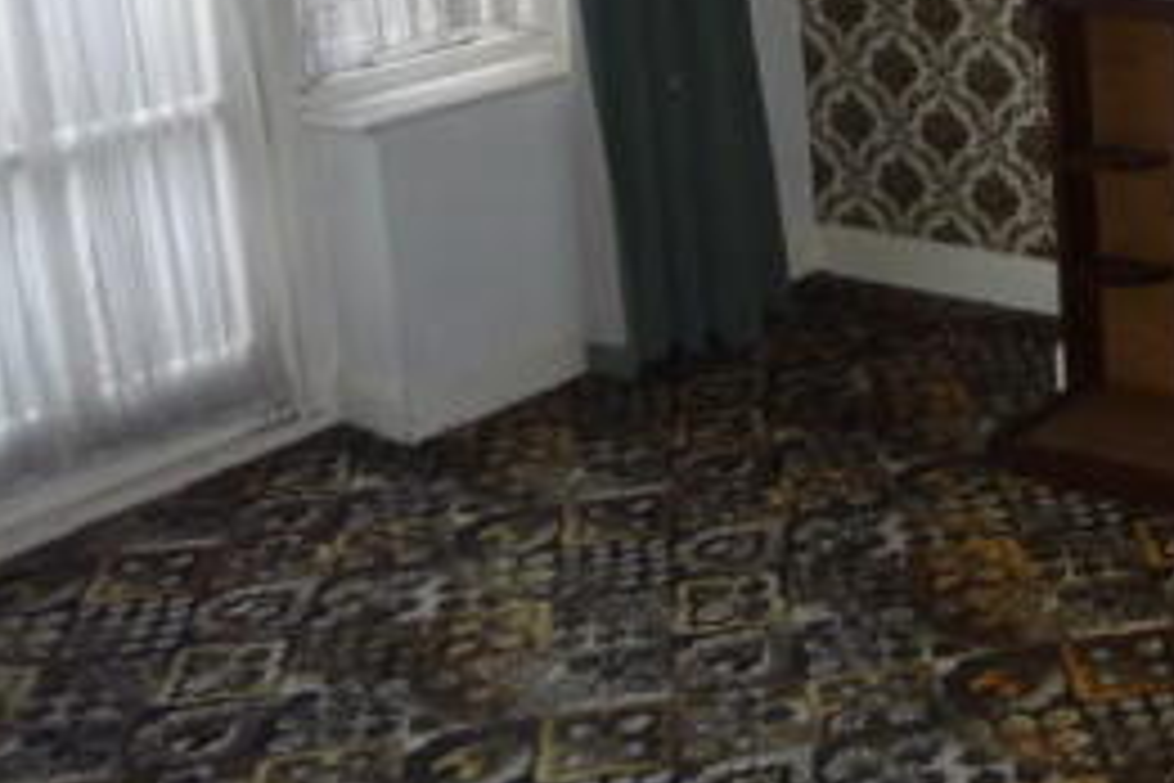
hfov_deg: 30.8
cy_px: -25
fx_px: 1891
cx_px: 1289
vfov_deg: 22.4
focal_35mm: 58
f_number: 3.3
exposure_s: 1/30
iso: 160
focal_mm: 4.1
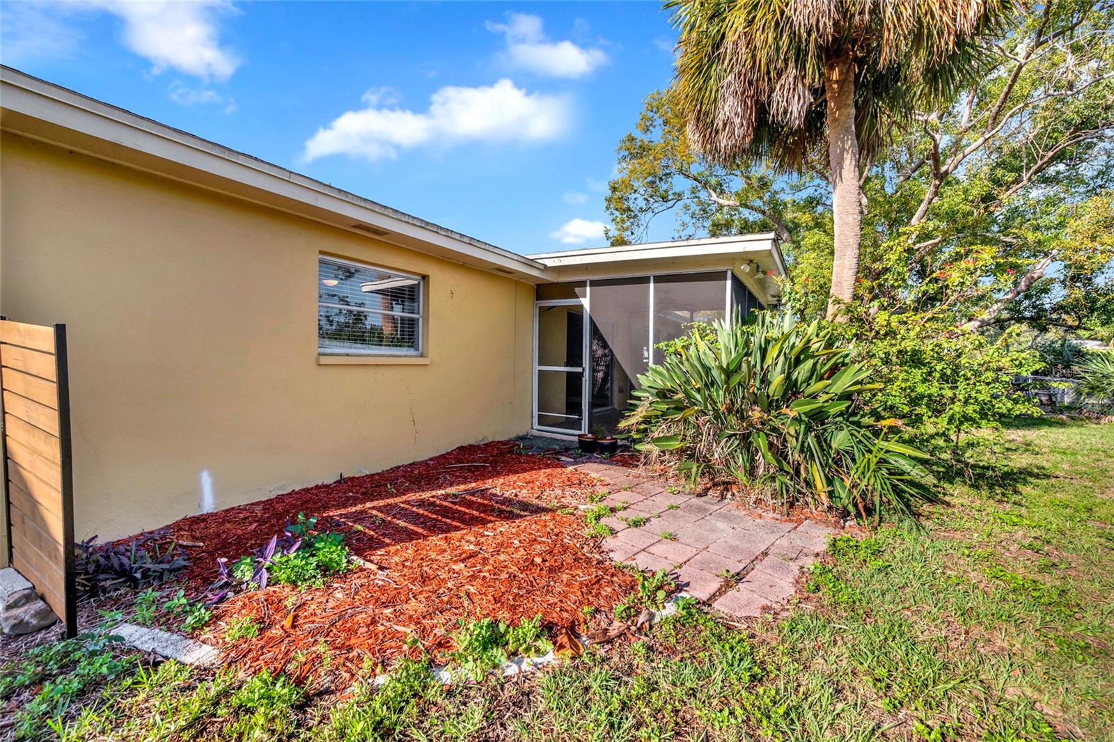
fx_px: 433
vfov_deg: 81.2
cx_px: 557
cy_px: 371
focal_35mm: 14
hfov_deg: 104.3
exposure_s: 1/500
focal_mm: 14
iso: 250
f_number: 6.3
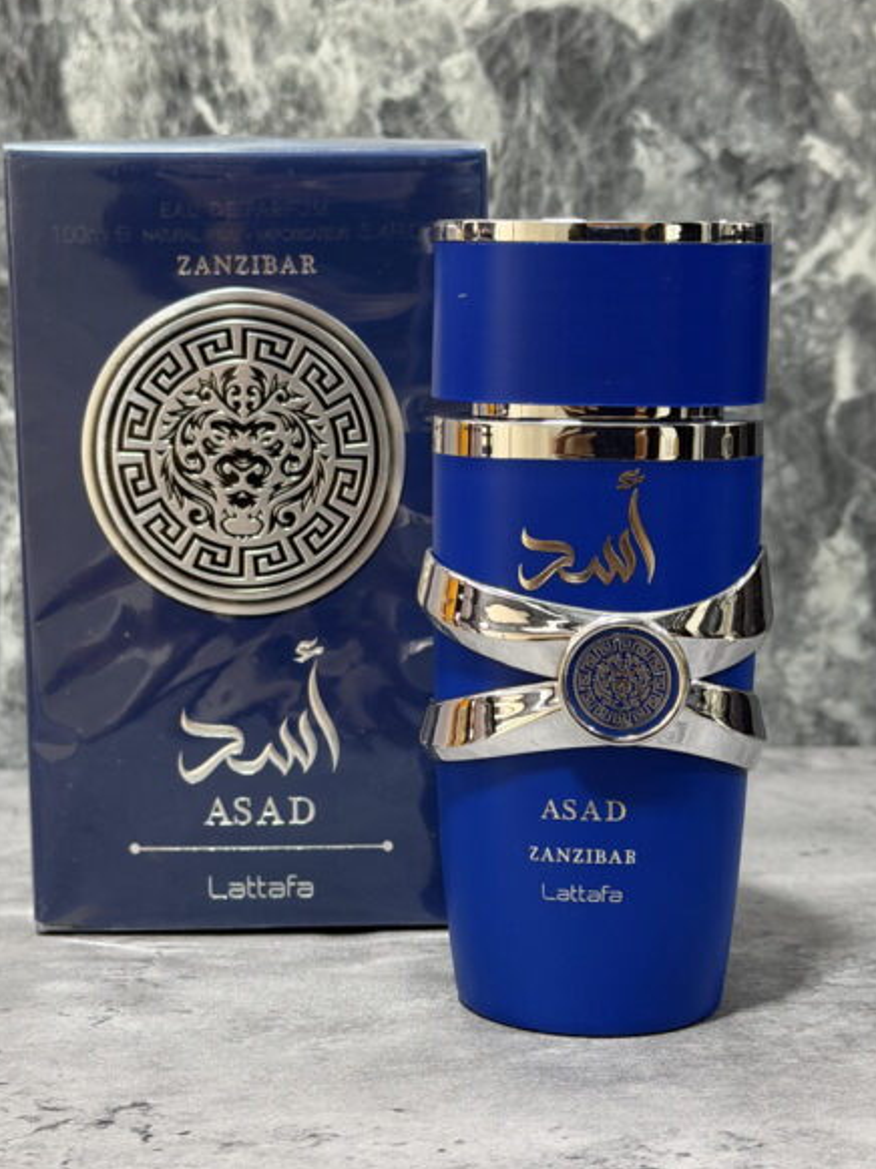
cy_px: 679
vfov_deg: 29.4
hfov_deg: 22.2
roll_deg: -0.1
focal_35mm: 66
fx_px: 2229
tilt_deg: -10.0
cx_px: 402
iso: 500
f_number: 1.78
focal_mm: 6.76
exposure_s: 1/40
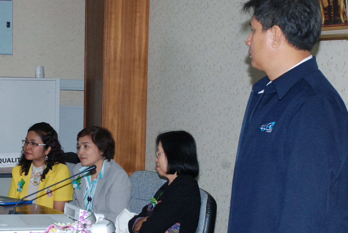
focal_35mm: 100
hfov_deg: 20.3
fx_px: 968
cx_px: 99
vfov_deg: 13.7
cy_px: 155
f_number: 8
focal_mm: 40
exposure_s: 1/200
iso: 1000
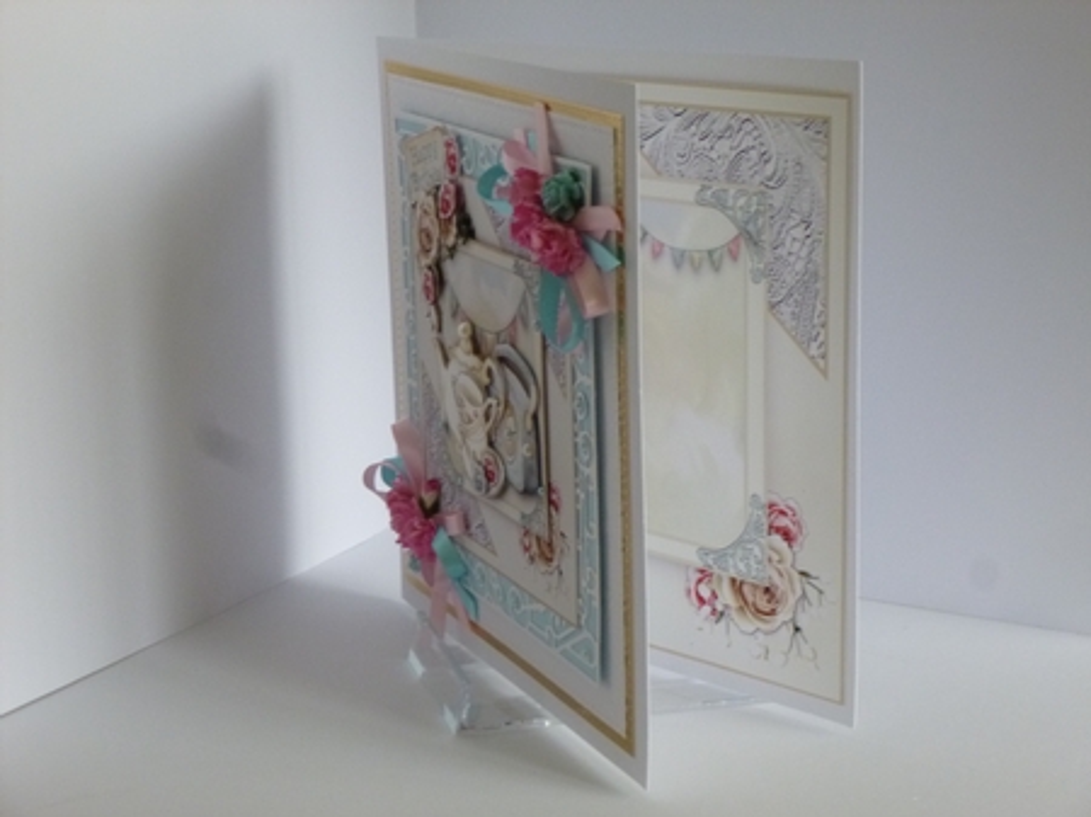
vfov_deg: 20.1
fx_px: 2300
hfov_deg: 26.7
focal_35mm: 73
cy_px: 408
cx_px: 546
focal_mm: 13.2
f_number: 4.7
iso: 400
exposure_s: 1/50
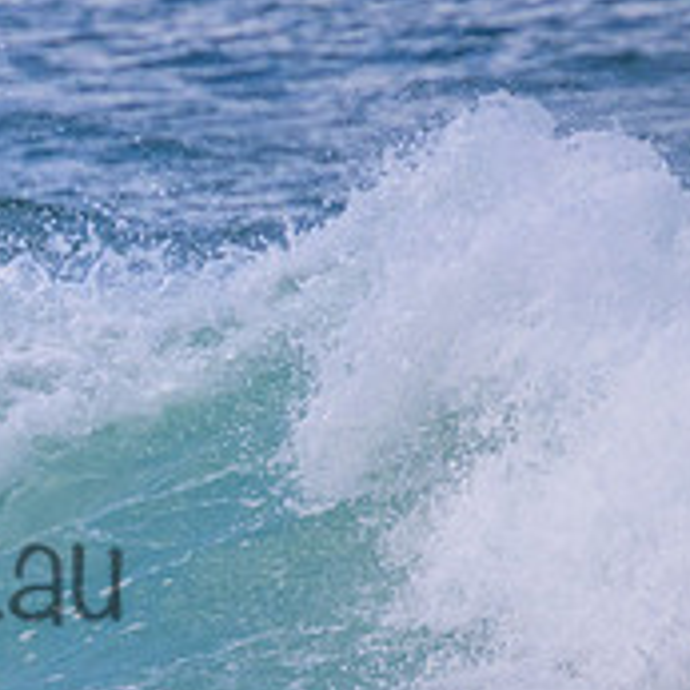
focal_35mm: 2280
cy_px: 528
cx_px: -299
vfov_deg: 0.8
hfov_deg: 0.8
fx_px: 51418
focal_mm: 800
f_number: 11
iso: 1250
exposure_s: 1/1600
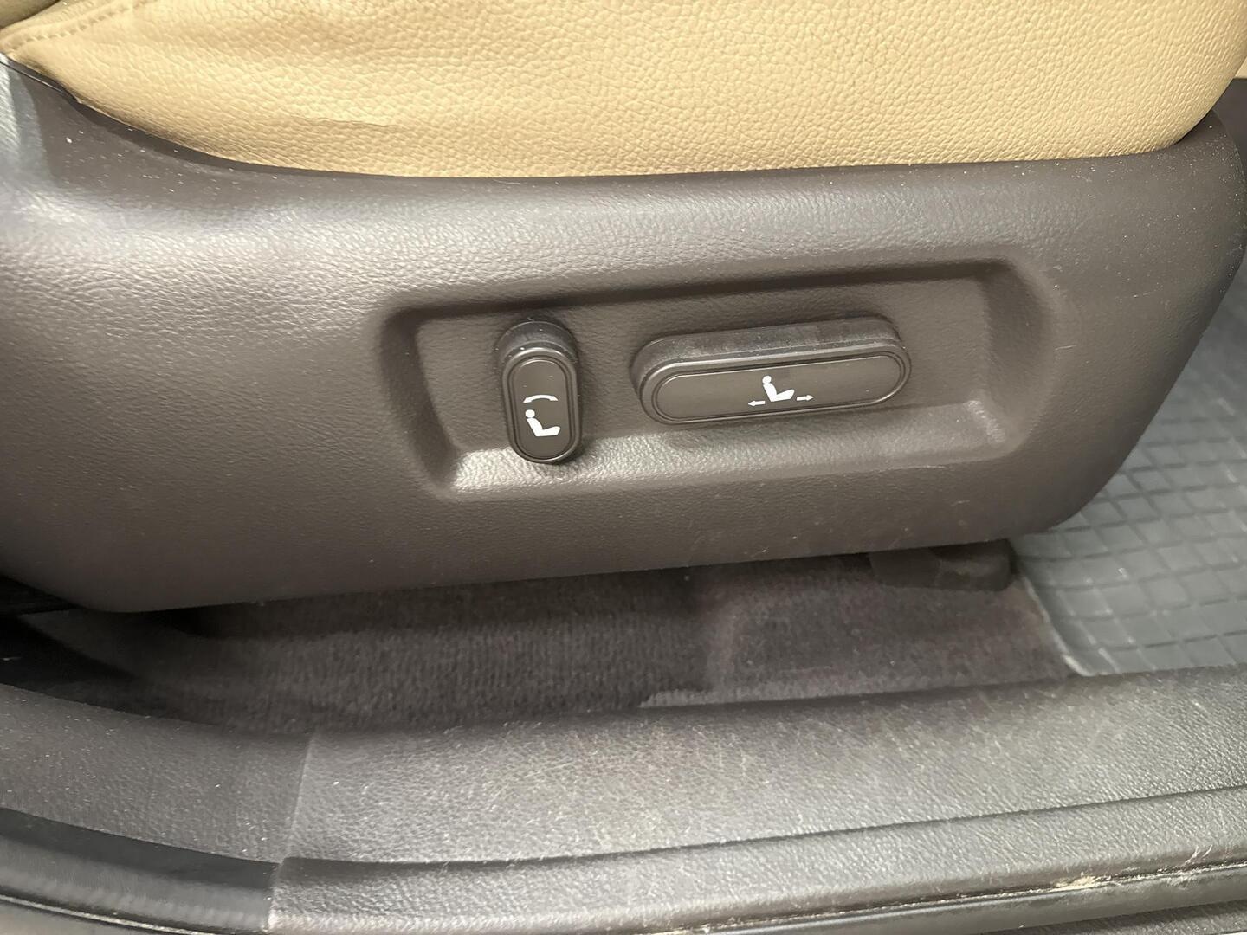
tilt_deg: -40.9
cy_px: 468
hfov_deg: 71.6
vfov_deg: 56.8
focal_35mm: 24
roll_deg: -1.5
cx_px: 624
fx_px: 865
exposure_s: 1/50
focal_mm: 6.76
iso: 640
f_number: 1.78
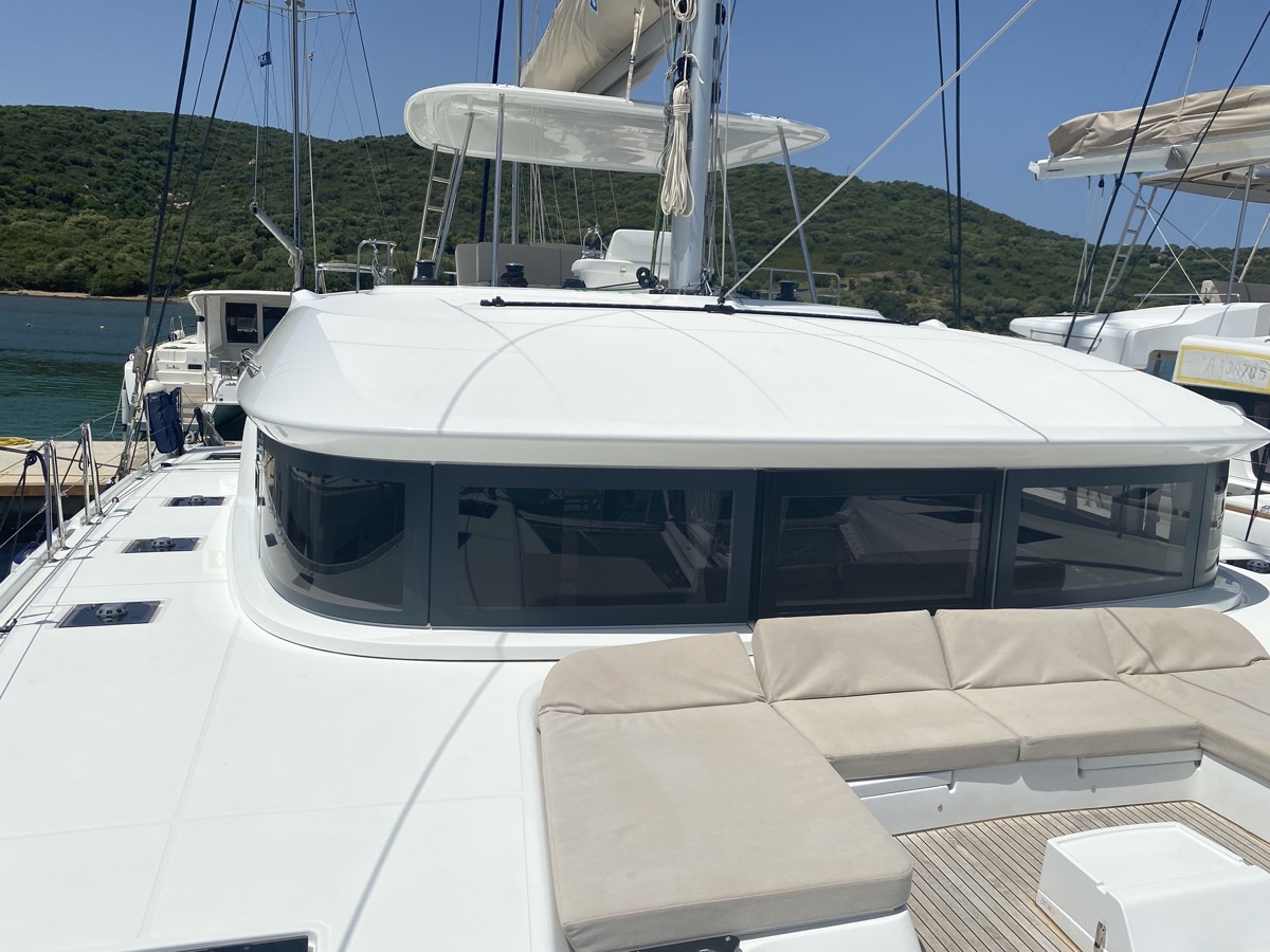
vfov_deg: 53.1
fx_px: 954
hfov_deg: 67.3
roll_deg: -3.3
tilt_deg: -10.5
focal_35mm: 26
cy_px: 476
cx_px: 635
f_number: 1.8
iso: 32
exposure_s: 1/11494
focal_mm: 4.25
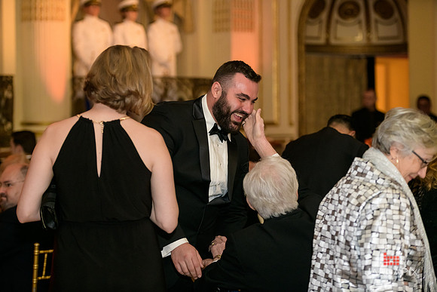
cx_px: 218
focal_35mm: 95
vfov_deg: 14.4
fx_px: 1153
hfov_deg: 21.5
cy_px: 146
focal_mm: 95
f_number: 3.2
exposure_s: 1/125
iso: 1600
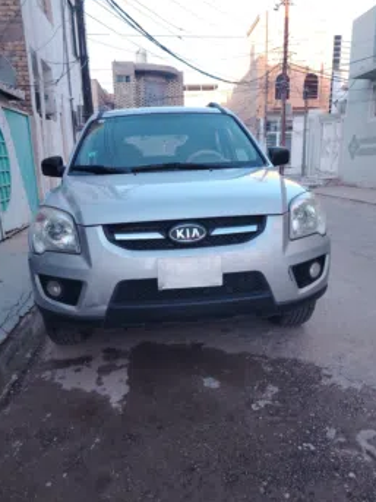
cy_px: 281
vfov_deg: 63.3
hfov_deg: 49.7
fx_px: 406
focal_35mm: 28
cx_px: 183
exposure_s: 1/4000
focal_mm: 5.25
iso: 3200
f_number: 1.75
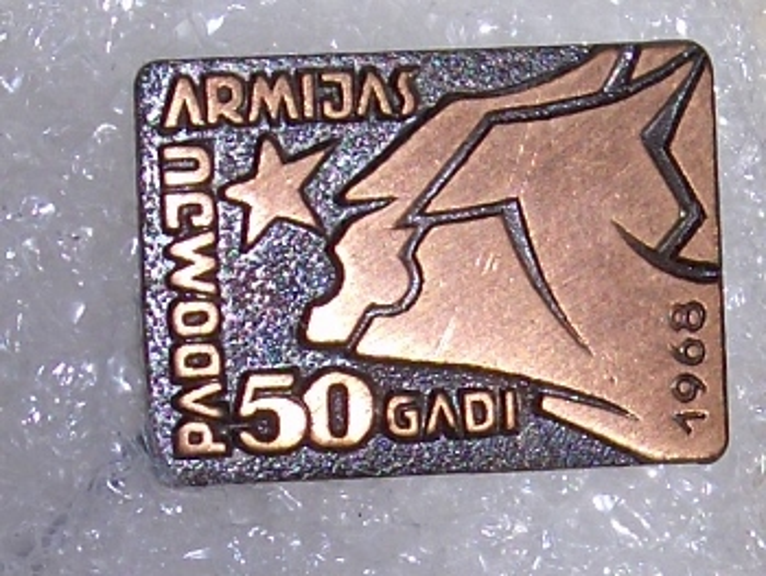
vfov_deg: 28.1
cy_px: 288
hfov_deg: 36.8
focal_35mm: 52
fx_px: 1151
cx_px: 383
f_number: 5
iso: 100
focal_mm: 11.3
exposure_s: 1/1220
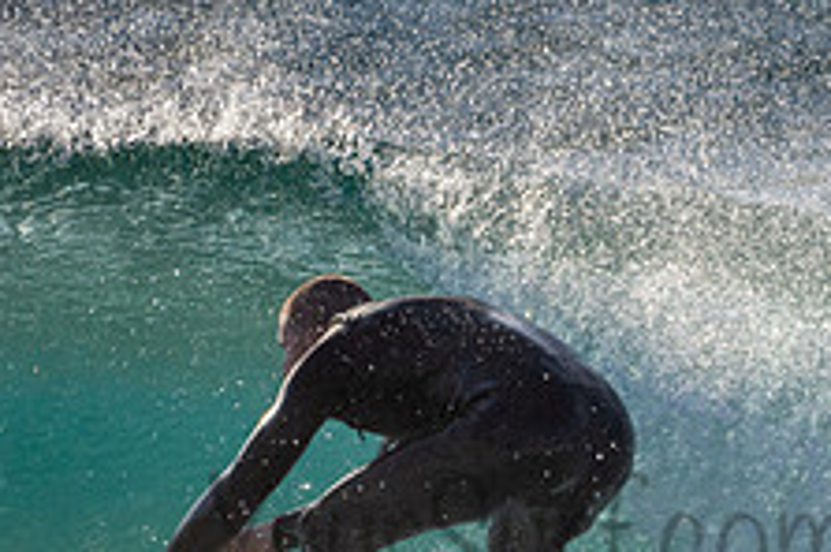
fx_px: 45062
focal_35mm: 1955
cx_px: 593
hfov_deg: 1.1
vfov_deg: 0.7
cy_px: 498
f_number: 5.6
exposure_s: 1/2000
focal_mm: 500
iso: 400
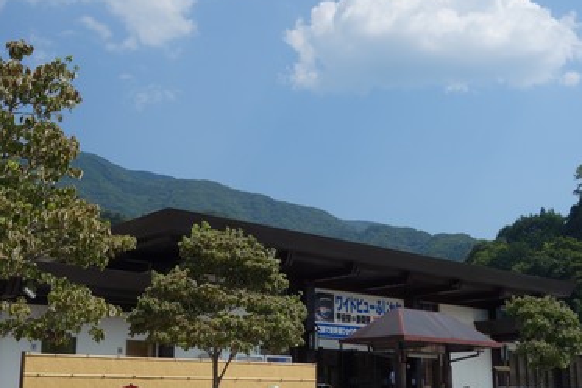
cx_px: 311
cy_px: 238
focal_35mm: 48
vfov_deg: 28.0
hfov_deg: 41.1
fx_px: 776
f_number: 5.6
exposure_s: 1/640
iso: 125
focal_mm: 10.4
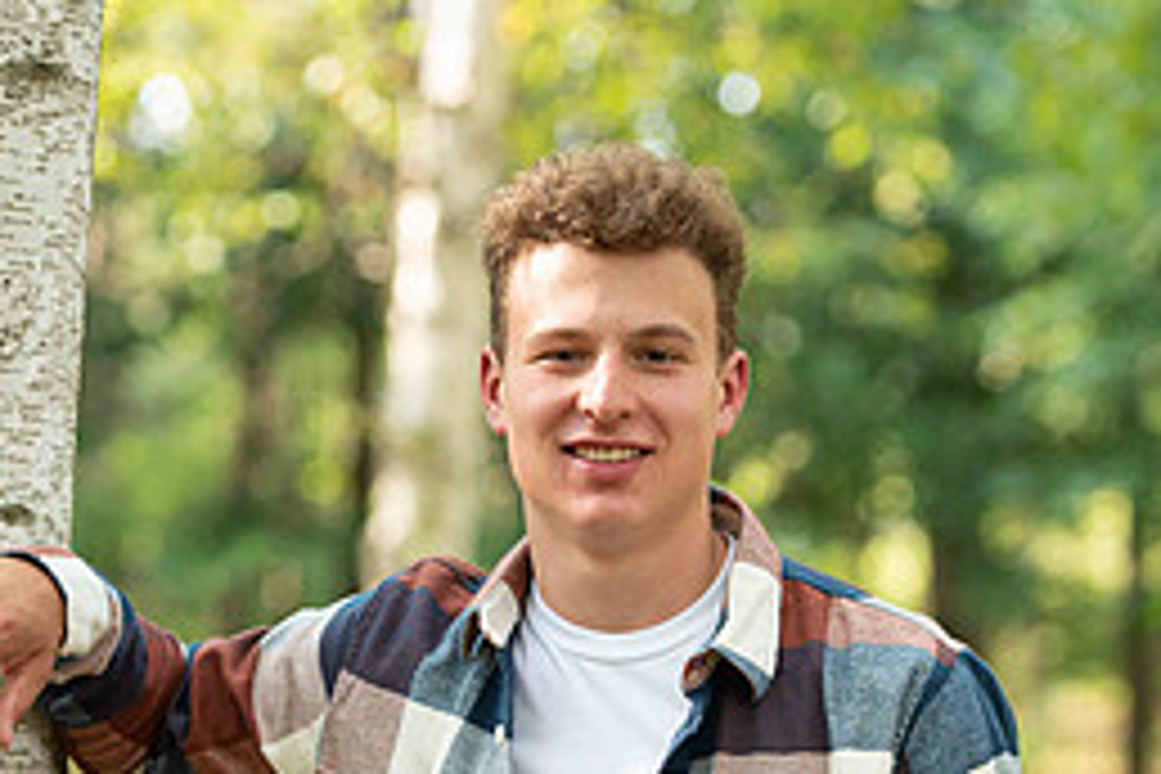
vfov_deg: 7.5
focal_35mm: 183
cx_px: 544
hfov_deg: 11.2
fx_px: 5901
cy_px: 792
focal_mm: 105
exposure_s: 1/200
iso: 400
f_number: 3.2
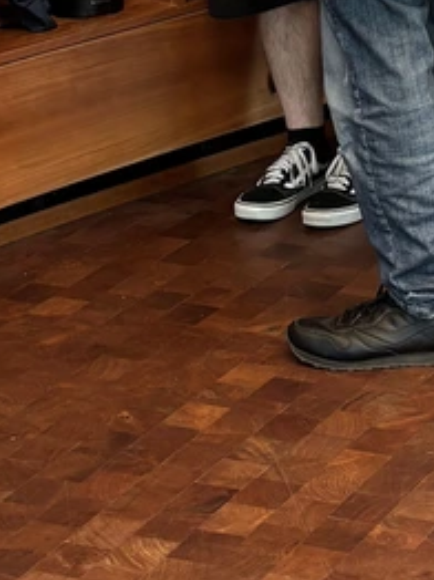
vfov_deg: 16.1
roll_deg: -0.1
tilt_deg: -2.4
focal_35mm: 106
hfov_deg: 13.3
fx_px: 1775
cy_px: -415
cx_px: 611
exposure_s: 1/60
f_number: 1.6
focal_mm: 5.96
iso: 80
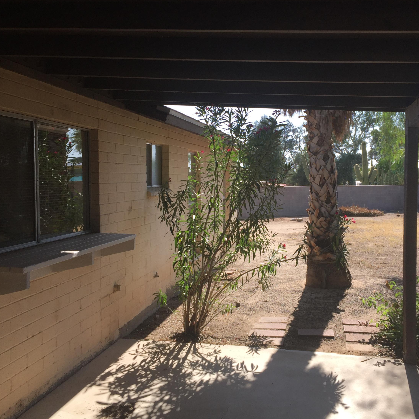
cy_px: 213
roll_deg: -0.7
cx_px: 253
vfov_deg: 47.2
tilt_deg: -3.6
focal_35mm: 35
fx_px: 479
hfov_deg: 46.9
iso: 32
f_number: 2.2
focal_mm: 4.15
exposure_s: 1/898
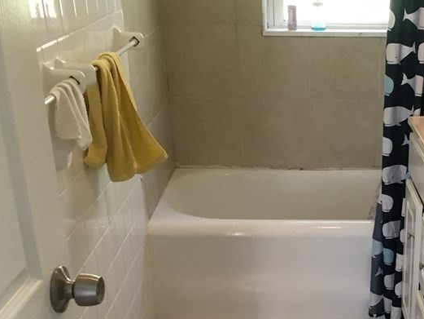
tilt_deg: -26.1
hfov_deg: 32.9
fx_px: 698
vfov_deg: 25.1
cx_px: 336
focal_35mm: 57
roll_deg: -1.0
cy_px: 268
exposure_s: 1/30
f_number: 2.2
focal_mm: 4.15
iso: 200
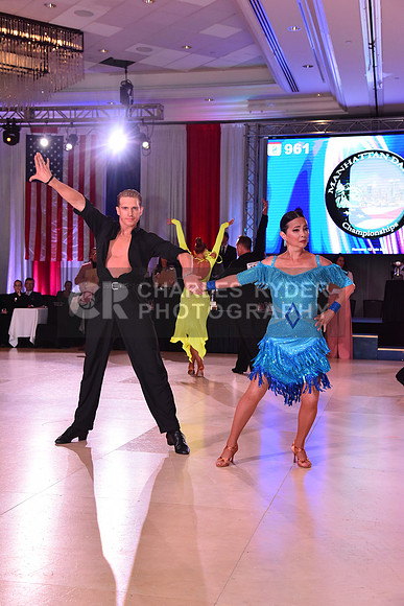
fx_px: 841
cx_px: 202
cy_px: 303
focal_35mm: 50
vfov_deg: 39.6
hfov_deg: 27.0
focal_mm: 50
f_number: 7.1
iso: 2500
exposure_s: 1/320
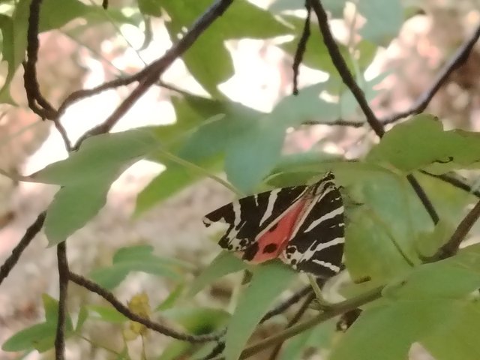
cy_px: 180
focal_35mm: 189
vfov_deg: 7.9
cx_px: 240
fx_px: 2621
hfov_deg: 10.5
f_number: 1.75
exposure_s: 1/60
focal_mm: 5.25
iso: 313
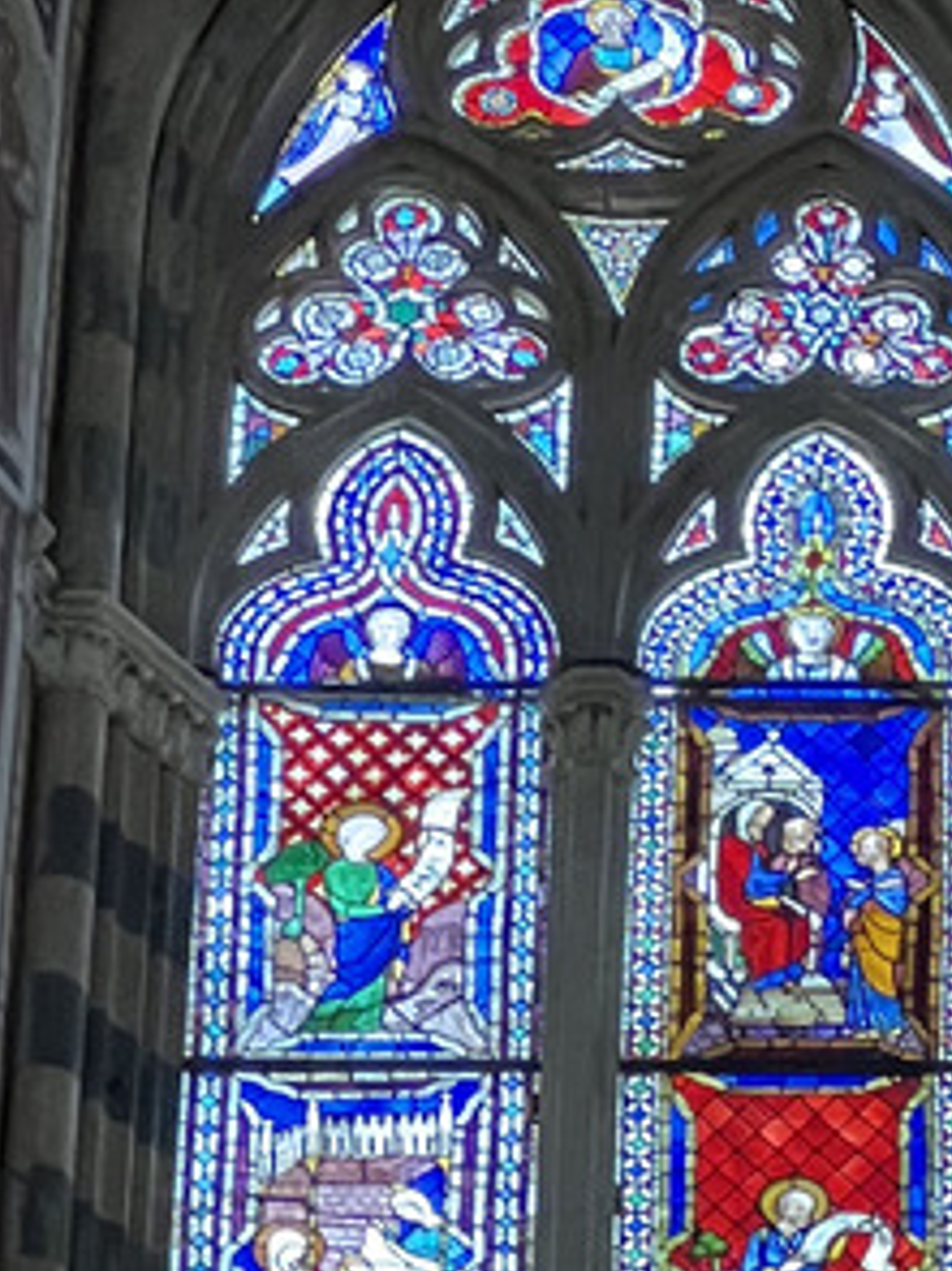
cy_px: 1495
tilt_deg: +35.6
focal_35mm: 313
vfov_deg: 6.3
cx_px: 1142
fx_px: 11486
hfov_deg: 4.7
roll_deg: -0.5
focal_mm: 9
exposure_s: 1/50
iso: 400
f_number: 2.8
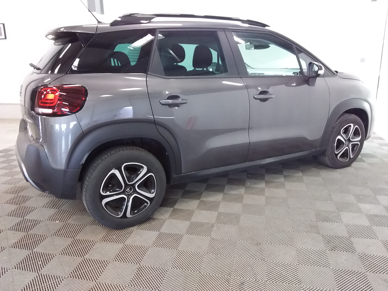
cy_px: 146
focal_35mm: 28
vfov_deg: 49.7
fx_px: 314
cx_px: 194
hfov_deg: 63.4
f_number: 1.9
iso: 200
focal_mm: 2.91
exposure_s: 1/20
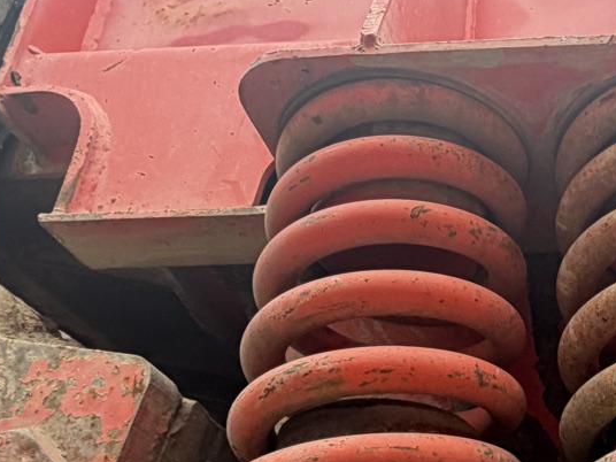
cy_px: 341
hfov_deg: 36.8
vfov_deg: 30.4
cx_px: 599
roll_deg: +2.0
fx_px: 836
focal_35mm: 47
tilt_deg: +29.7
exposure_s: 1/121
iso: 80
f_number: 2.2
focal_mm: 2.22
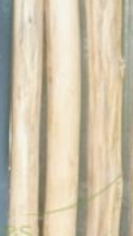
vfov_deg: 8.1
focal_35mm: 266
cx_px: -78
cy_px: 226
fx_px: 1665
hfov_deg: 4.5
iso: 1600
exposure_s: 1/30
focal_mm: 60
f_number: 4.5
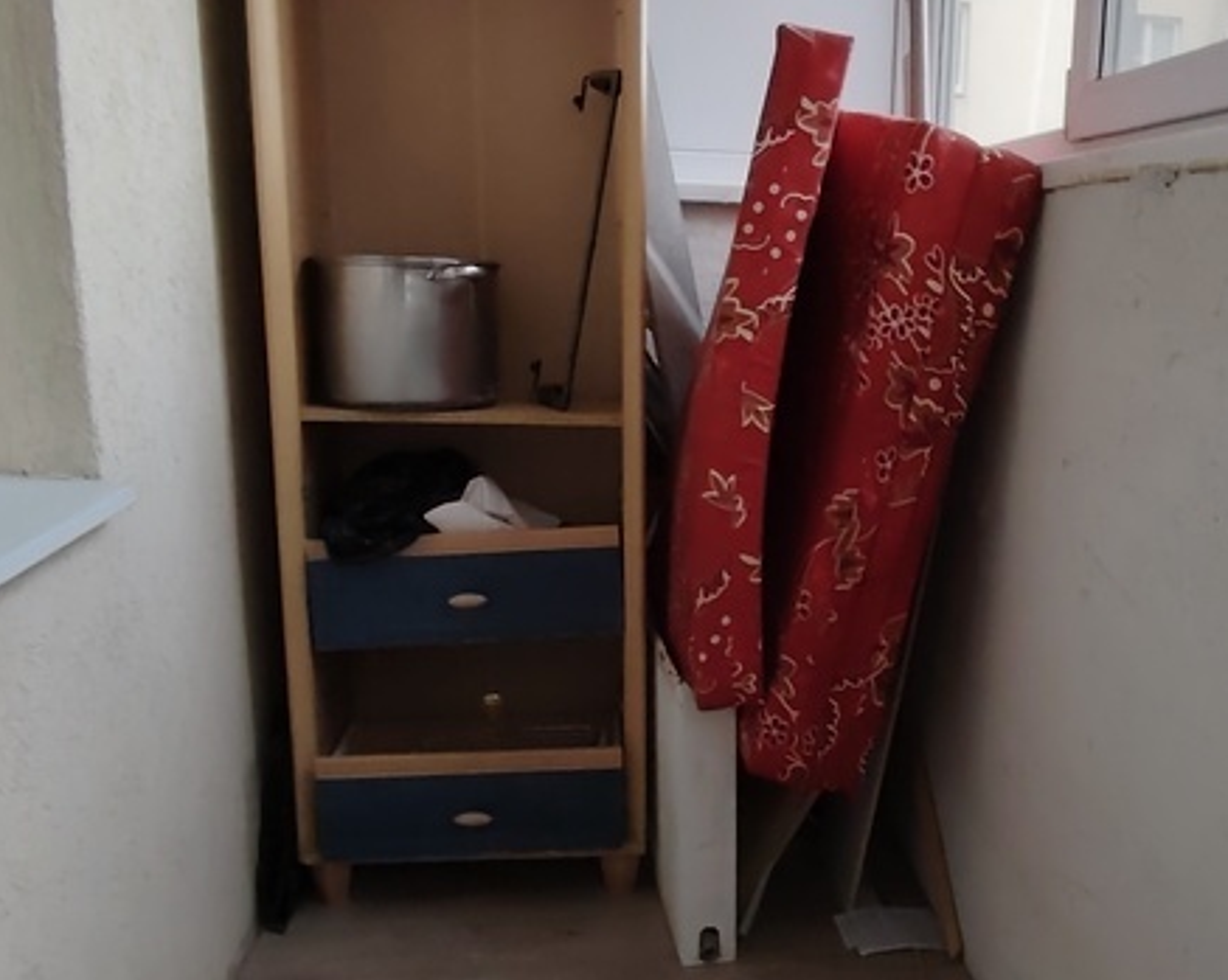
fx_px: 1380
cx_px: 804
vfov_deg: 39.1
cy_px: 553
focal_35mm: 38
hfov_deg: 47.3
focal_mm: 1.42
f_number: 2.2
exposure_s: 1/100
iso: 143
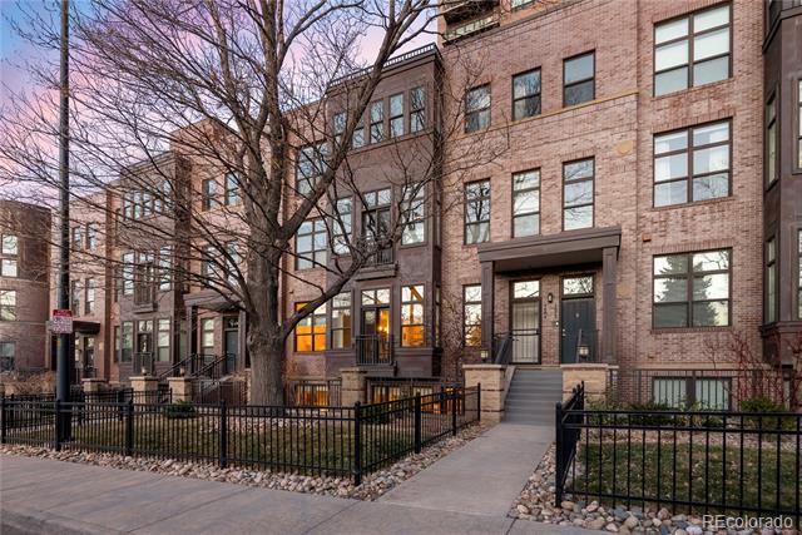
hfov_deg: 93.3
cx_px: 401
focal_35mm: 17
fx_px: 379
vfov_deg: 70.5
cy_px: 268
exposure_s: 1/2.5
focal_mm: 17
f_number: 8
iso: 250
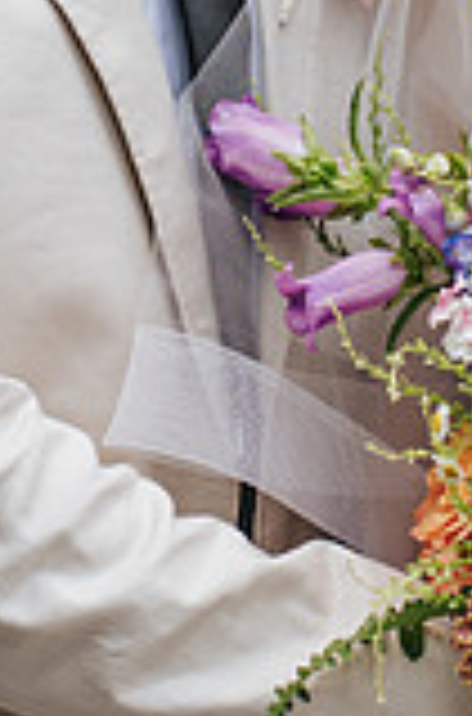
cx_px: 208
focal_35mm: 161
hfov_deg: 8.5
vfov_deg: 12.7
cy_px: 112
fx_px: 3187
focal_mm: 35
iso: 450
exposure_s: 1/320
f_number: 3.2
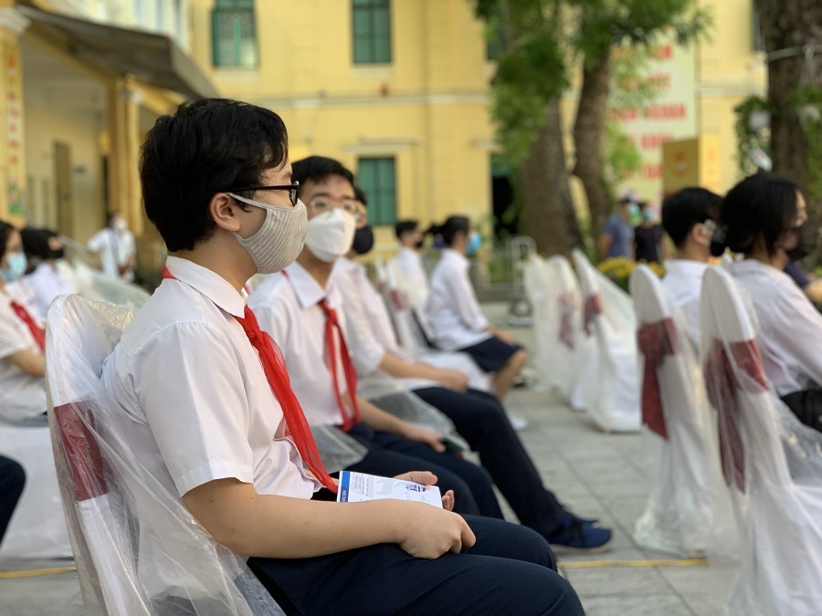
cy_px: 308
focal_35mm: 52
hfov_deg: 36.8
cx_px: 411
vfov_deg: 28.0
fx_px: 1235
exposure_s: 1/122
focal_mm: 6
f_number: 2.4
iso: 50
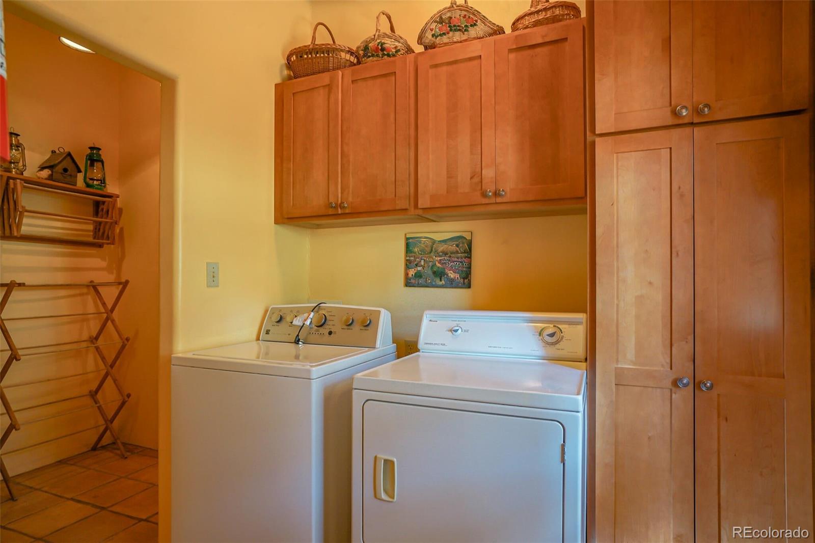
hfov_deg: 86.9
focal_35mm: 19
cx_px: 408
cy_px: 272
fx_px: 430
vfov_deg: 64.5
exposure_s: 1/2
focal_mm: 19
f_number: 11
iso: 400
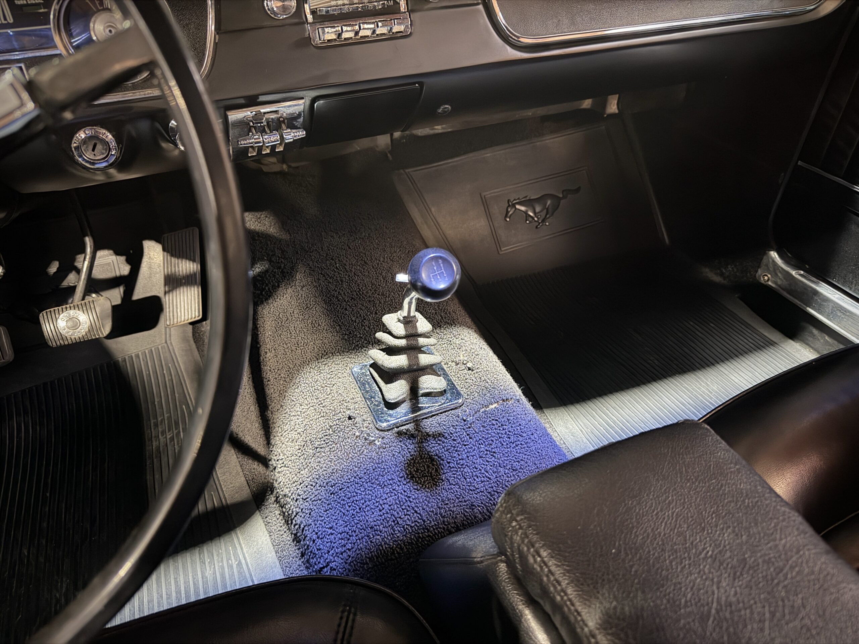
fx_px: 596
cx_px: 430
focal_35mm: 24
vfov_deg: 56.8
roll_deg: -0.1
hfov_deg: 71.6
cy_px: 322
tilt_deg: -37.9
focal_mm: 6.76
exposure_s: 1/9
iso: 1250
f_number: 1.78
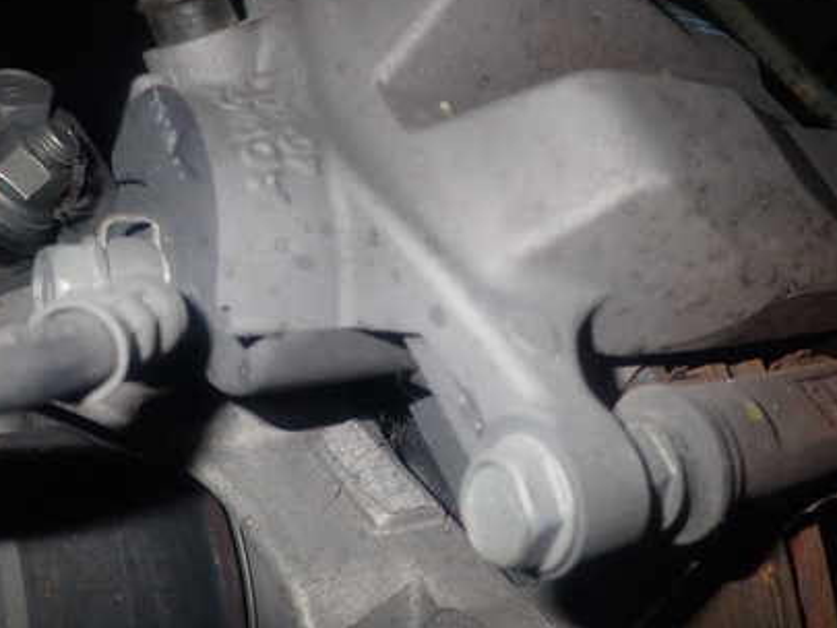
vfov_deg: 38.3
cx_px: 498
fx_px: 895
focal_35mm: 37
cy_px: 219
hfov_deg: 49.8
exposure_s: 1/30
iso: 200
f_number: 5.6
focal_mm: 4.5
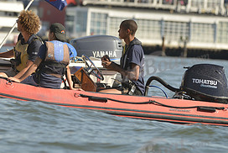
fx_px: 2701
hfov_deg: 4.8
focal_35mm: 426
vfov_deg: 3.2
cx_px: 49
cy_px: 37
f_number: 4.5
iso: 200
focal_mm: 200
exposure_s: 1/1250
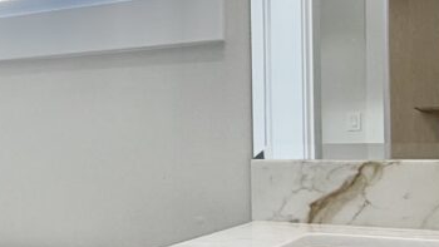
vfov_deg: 18.0
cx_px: -169
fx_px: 780
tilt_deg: +1.2
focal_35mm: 67
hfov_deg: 25.7
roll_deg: +0.2
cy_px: 139
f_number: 2.2
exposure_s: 1/120
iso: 125
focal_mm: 2.22
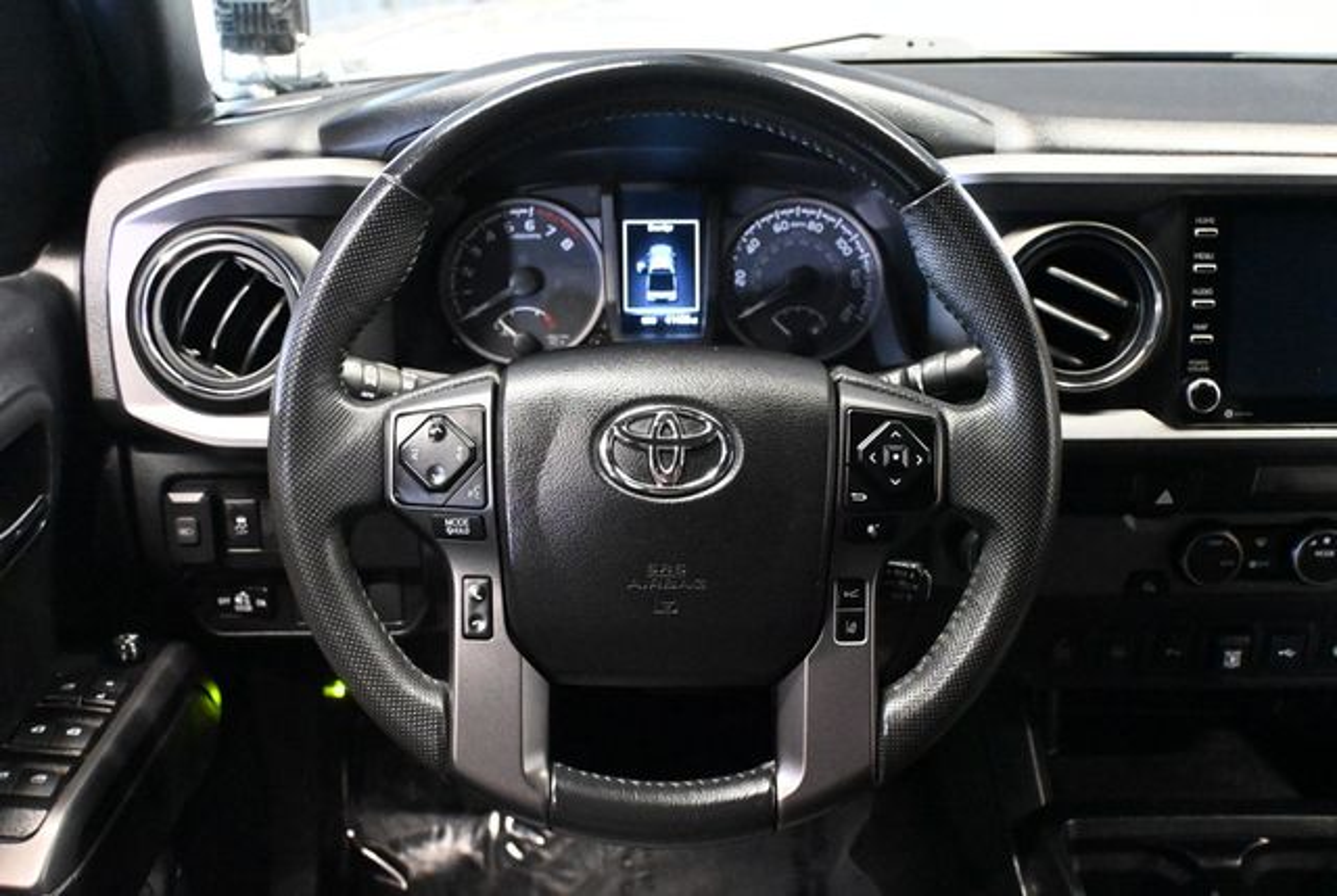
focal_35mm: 37
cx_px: 668
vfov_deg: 36.3
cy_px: 448
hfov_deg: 52.1
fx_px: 1367
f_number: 4.2
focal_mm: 24.5
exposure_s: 1/60
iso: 12800
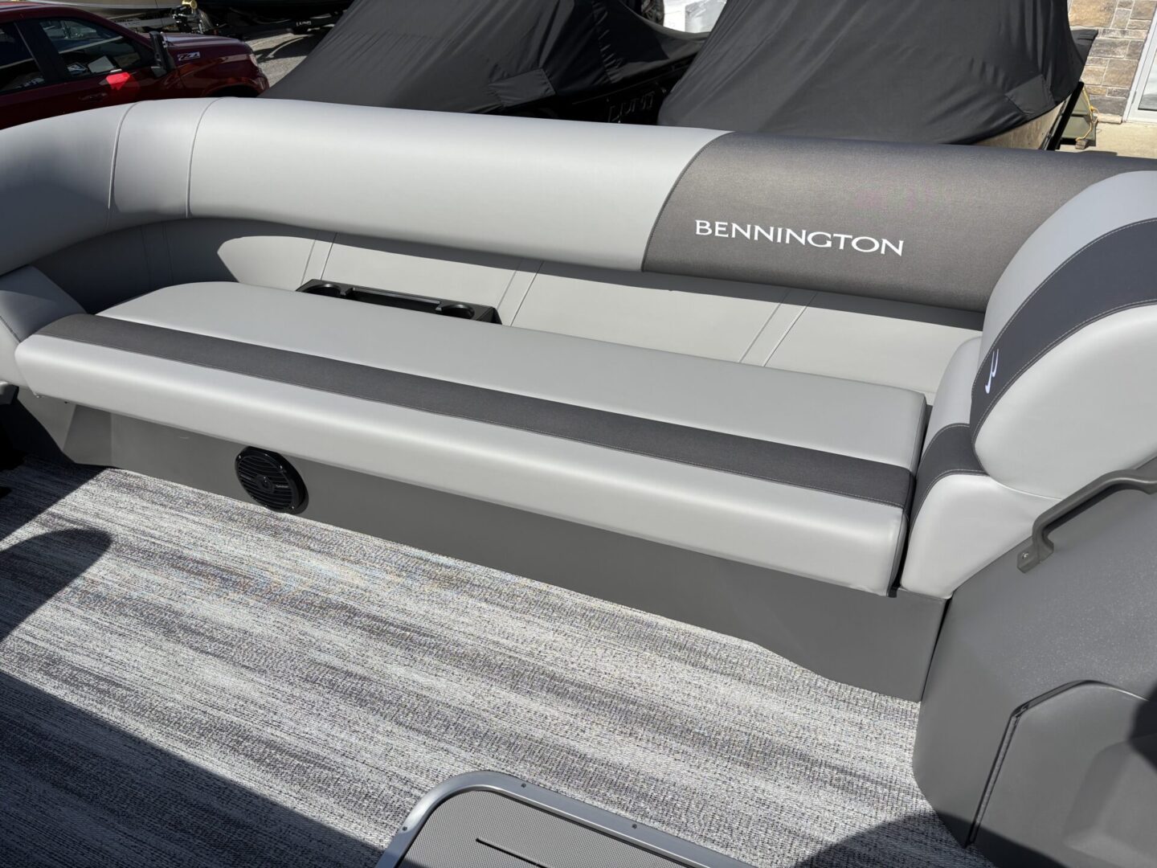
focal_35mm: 26
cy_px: 434
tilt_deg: -33.1
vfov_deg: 53.1
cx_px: 578
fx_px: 869
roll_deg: +0.6
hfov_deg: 67.3
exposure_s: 1/4854
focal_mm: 5.96
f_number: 1.6
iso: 50
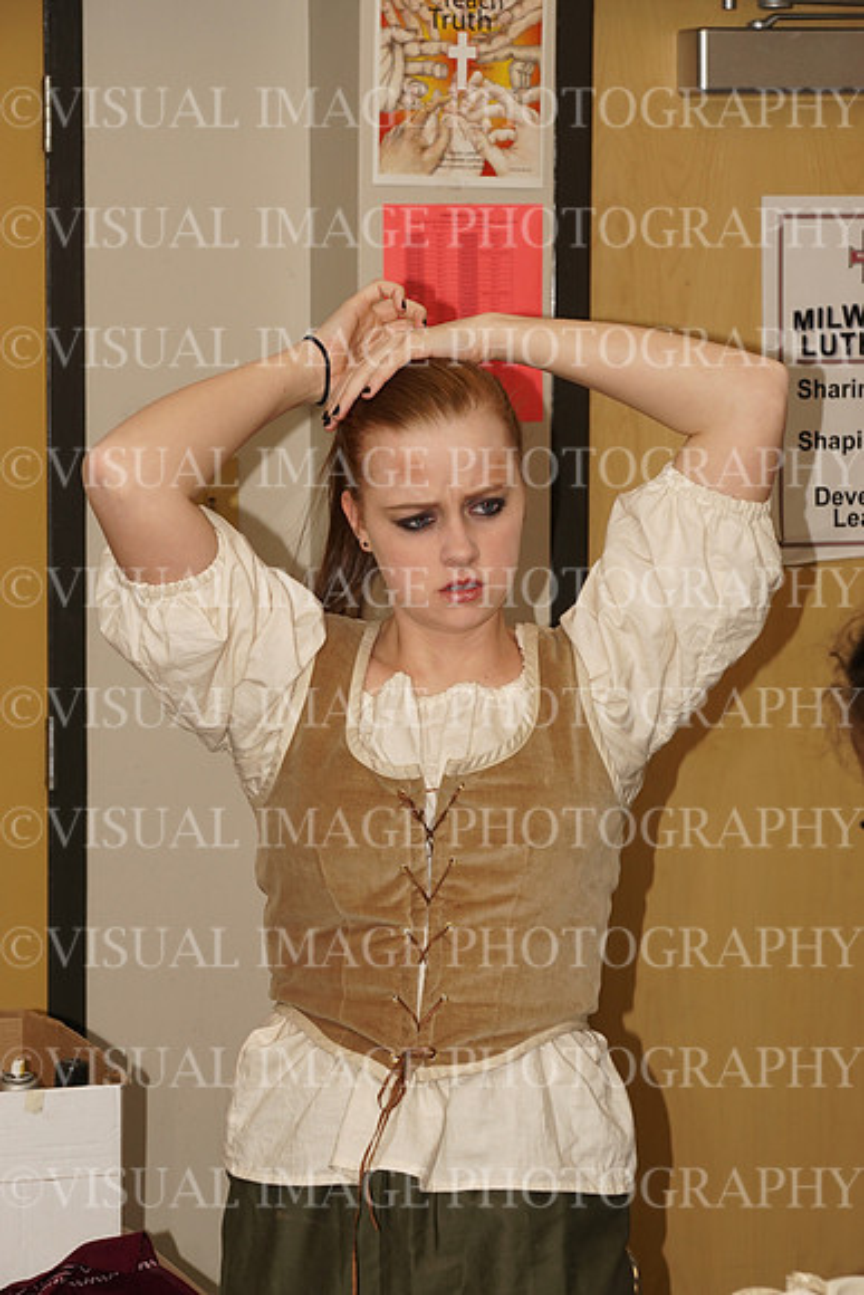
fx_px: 4317
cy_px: 648
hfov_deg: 11.4
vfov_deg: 17.1
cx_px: 432
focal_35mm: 120
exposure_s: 1/125
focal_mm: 80
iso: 500
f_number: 8
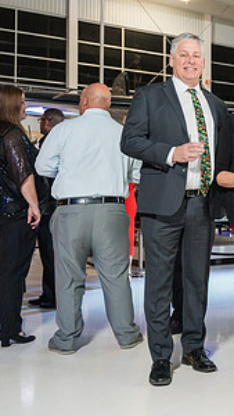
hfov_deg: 18.7
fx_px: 639
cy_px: 181
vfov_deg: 36.0
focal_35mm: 58
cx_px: 332
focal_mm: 28.6
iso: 1600
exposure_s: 1/250
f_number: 2.8
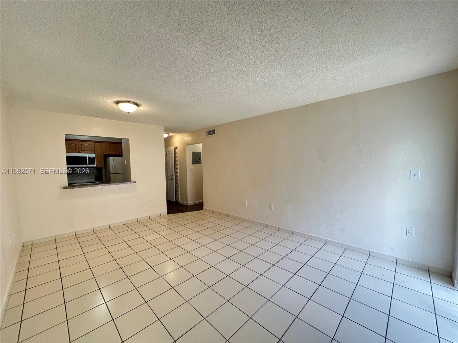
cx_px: 229
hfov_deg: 102.1
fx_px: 185
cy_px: 172
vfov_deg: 85.7
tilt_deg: -2.6
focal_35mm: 14
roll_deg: +0.7
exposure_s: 1/120
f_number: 2.2
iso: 250
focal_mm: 2.22
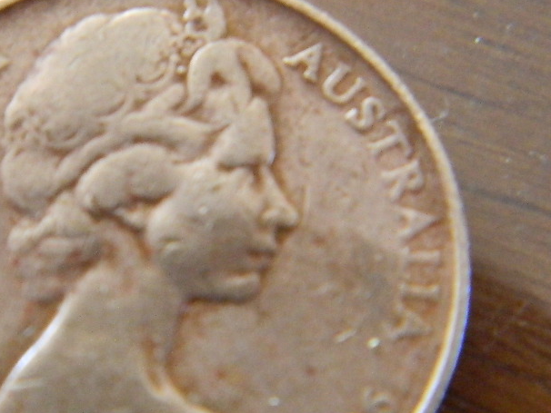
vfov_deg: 8.5
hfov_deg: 11.3
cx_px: 129
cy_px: 285
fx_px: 2771
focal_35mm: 174
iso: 800
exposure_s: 1/5
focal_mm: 18.6
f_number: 4.5
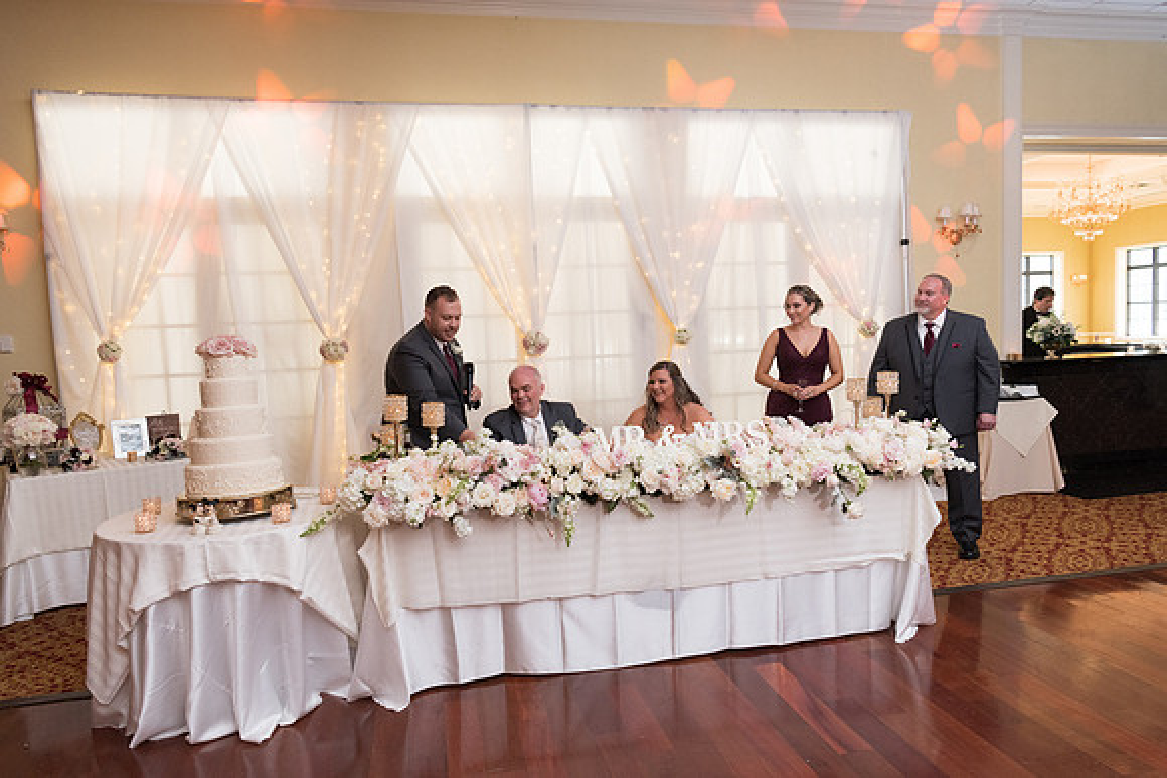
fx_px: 778
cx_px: 584
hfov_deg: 73.7
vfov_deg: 53.2
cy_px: 389
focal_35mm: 24
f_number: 5
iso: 1400
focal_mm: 24
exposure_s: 1/125
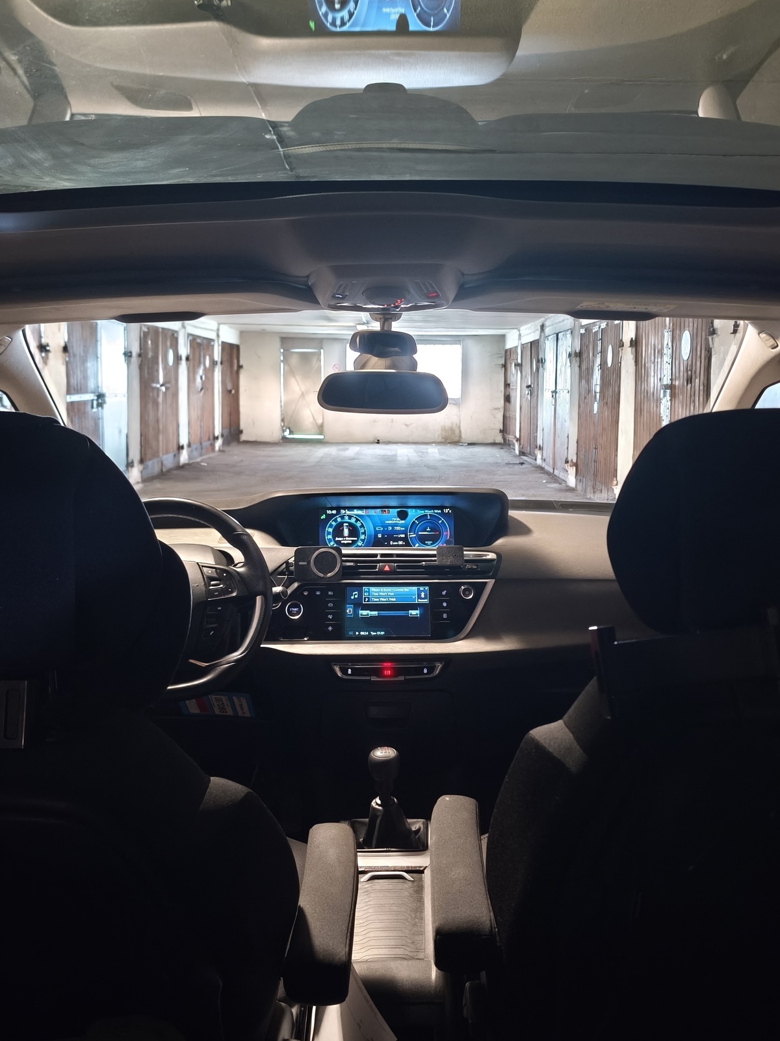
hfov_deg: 40.7
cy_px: 520
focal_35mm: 35
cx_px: 390
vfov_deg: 52.6
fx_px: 1052
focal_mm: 6.57
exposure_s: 1/20
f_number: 1.6
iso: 2500
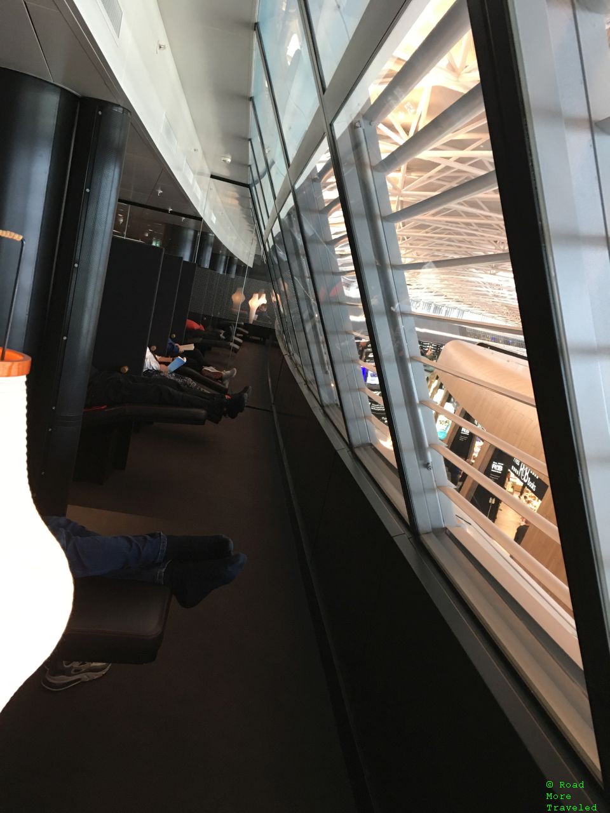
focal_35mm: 29
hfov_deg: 48.2
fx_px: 681
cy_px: 406
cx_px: 305
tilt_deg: -7.8
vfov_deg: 61.7
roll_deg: -11.1
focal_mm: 4.15
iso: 80
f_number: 2.2
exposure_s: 1/17
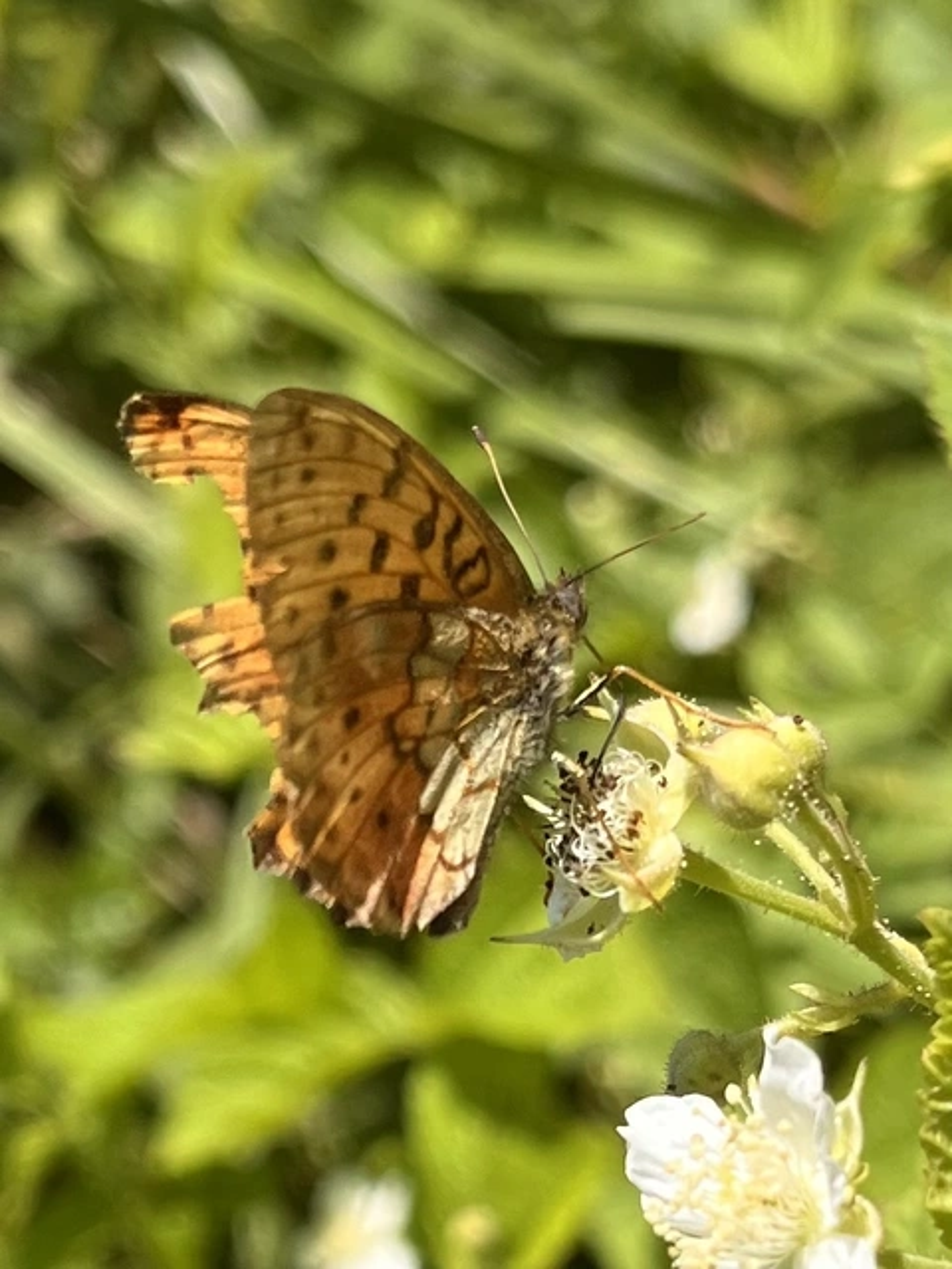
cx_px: 476
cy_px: 634
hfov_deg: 53.1
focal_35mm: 26
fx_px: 953
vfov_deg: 67.3
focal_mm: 5.1
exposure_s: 1/2309
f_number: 1.6
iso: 50
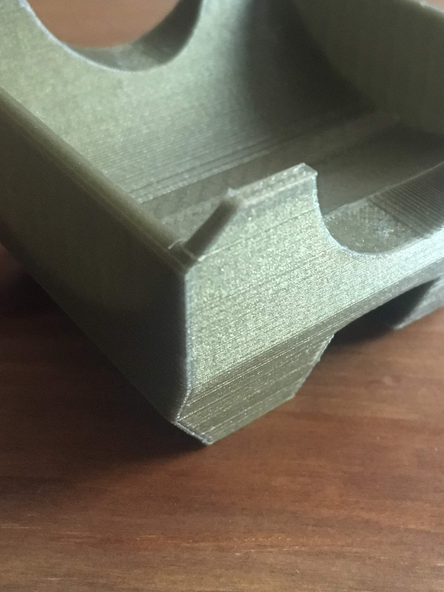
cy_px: 221
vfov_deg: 36.6
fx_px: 890
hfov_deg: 28.0
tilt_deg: -37.4
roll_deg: -0.8
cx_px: 269
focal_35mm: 52
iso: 250
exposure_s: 1/25
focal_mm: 4.15
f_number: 2.2
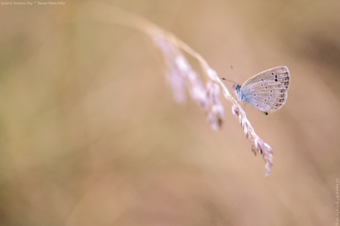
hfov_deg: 33.4
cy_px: 113
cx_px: 170
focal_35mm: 60
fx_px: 566
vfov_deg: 22.6
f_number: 3.2
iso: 1800
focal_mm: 60
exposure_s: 1/30
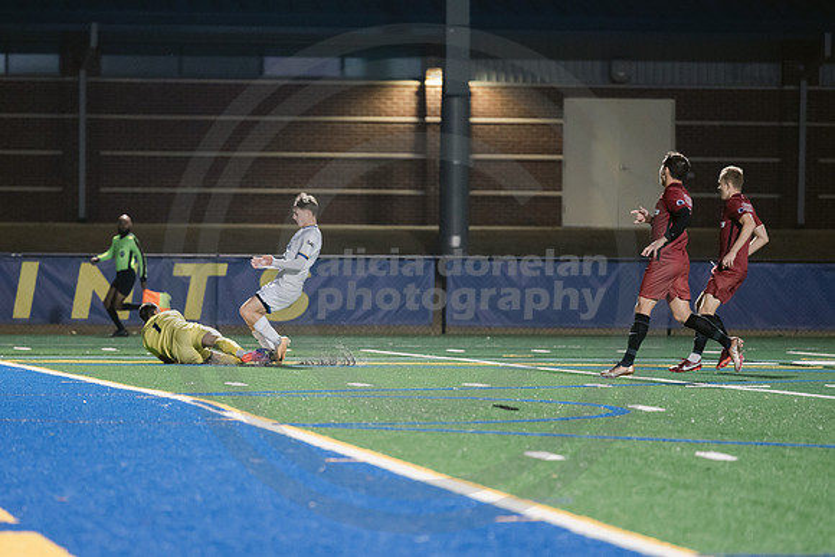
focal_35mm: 252
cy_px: 312
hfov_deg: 8.2
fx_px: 5855
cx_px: 321
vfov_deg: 5.4
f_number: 2.8
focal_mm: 200
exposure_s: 1/500
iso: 2500
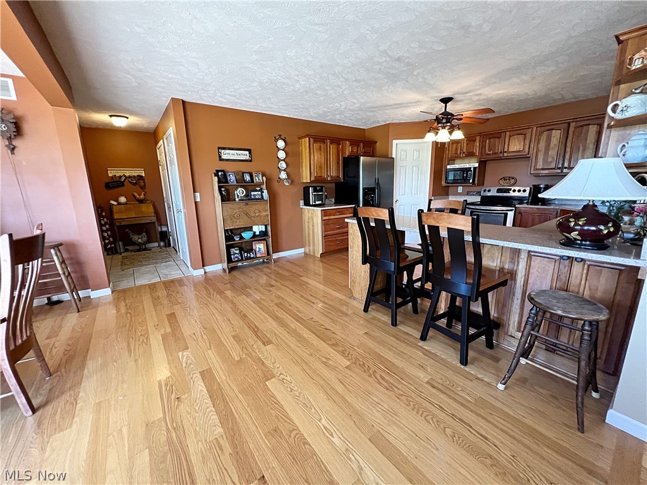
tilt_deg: -12.3
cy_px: 242
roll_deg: +1.3
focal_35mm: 13
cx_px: 324
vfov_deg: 89.9
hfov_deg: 106.2
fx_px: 243
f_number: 1.8
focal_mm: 1.57
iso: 500
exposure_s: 1/60
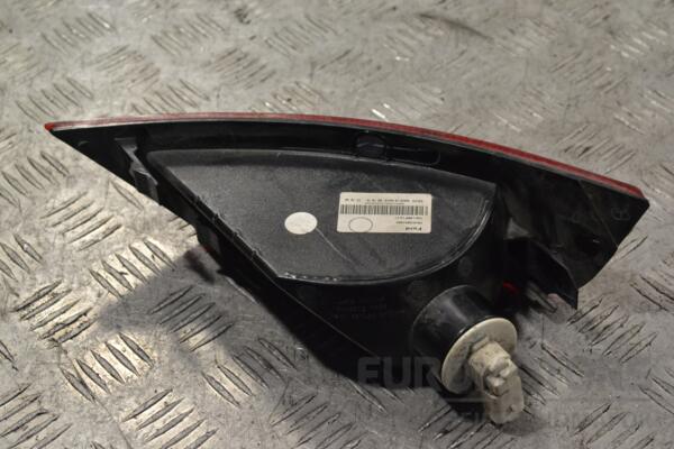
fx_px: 1348
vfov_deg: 18.9
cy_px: 224
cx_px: 337
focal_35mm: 72
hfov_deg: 28.1
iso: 3200
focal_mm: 48
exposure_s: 1/320
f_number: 9
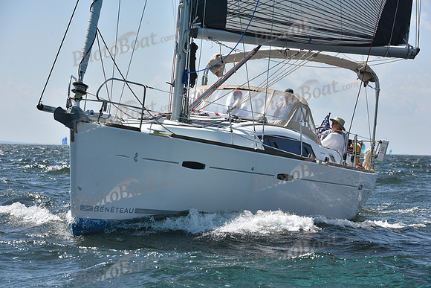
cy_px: 144
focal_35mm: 135
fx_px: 1617
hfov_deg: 15.2
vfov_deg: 10.2
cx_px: 216
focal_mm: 135
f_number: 9
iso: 320
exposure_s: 1/1250
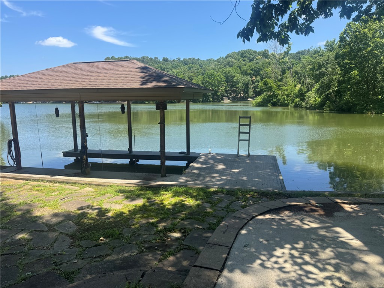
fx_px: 266
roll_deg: +1.1
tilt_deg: -8.7
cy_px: 144
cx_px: 192
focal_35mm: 24
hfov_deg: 71.6
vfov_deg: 56.8
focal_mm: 6.76
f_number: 1.78
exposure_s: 1/1818
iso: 80
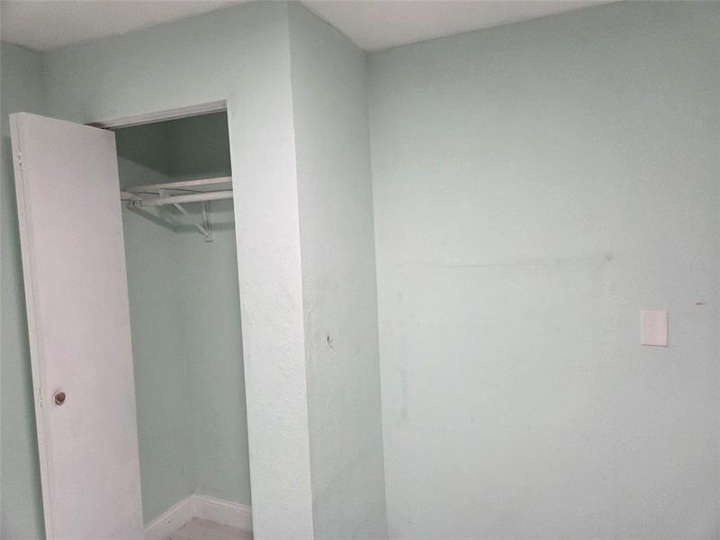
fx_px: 478
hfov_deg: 73.9
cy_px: 270
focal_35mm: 23
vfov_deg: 58.9
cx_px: 360
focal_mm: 5.4
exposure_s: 1/120
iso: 320
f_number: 1.8
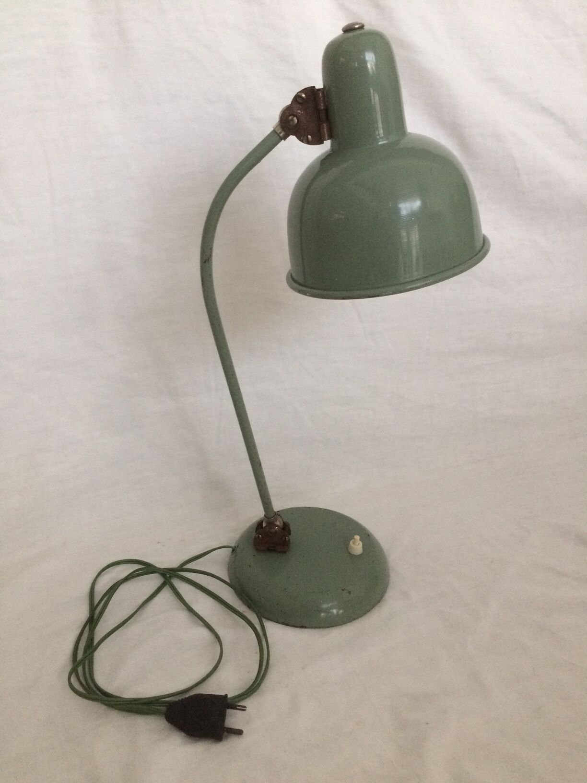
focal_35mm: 29
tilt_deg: -30.0
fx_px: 656
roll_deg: -1.2
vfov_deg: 61.7
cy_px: 392
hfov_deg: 48.2
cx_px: 294
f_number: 2.2
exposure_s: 1/33
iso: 200
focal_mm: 4.15
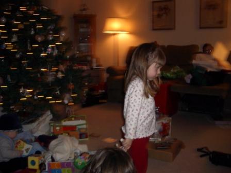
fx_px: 234
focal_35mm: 35
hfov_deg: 52.6
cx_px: 116
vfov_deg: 40.7
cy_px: 86
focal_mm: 5.8
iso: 100
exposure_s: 1/60
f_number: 2.6
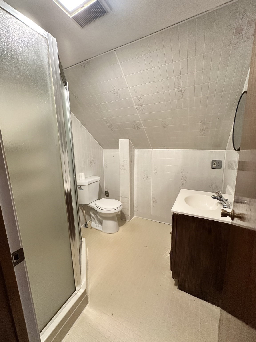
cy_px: 171
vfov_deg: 102.1
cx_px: 128
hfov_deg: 85.7
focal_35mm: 14
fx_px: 138
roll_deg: +0.4
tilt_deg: -10.6
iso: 500
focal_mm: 2.22
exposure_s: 1/60
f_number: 2.2
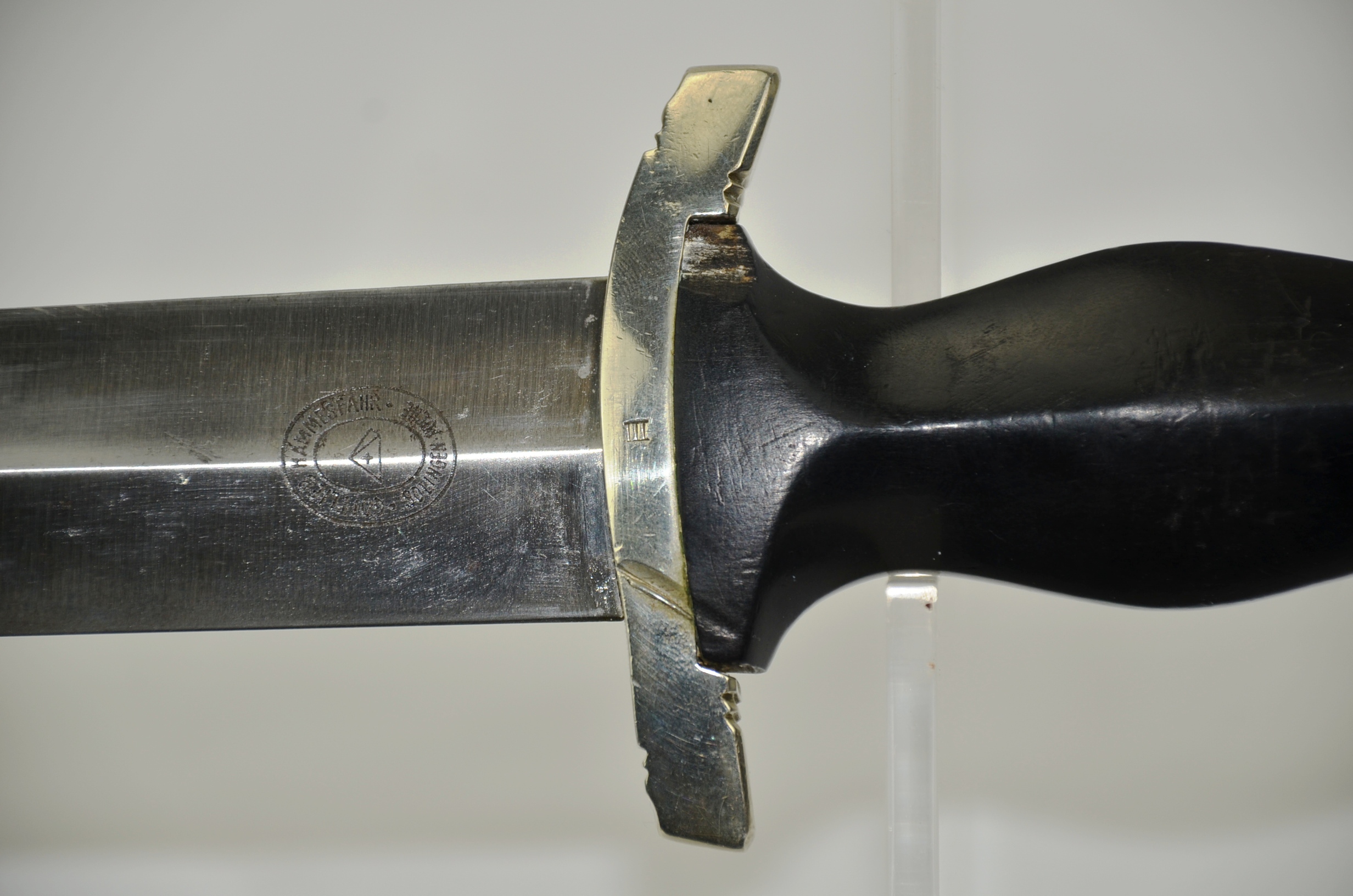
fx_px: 7595
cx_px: 676
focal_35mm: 202
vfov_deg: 6.8
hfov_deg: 10.2
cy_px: 448
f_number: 5.6
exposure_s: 1/200
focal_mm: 135
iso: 200
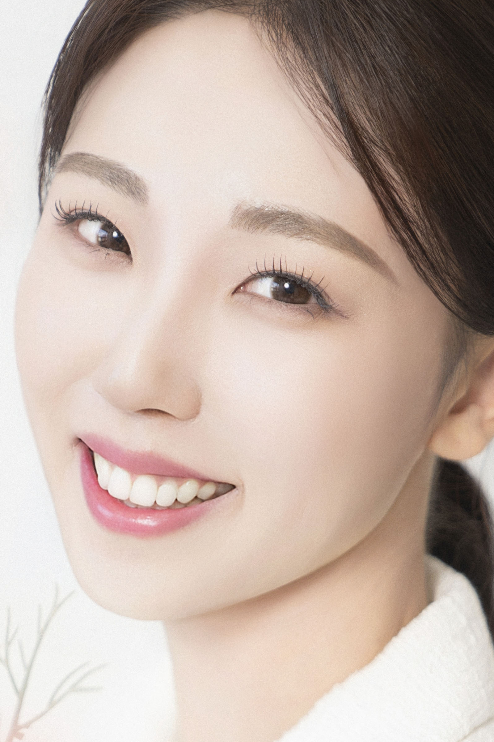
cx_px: 182
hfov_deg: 8.0
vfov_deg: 11.9
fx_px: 3540
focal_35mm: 172
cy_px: 618
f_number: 2.8
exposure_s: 1/200
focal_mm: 70
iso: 500
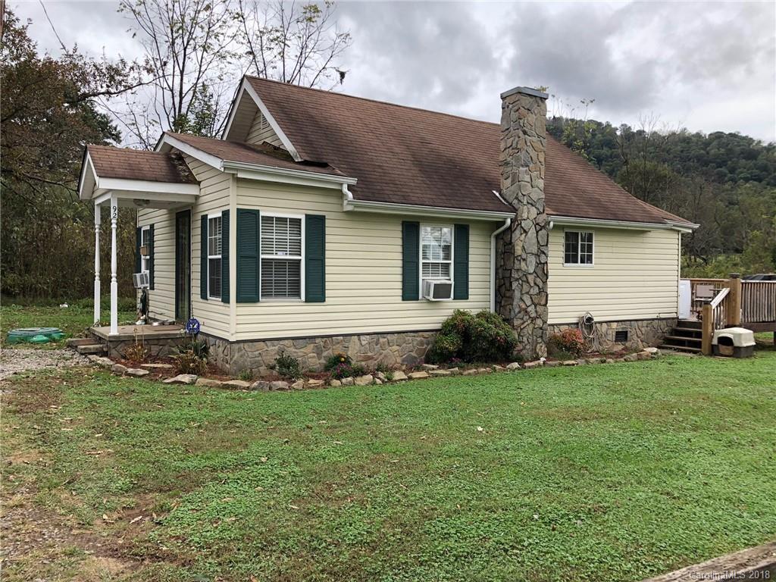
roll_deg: -1.1
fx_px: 628
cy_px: 291
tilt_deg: -2.7
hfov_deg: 63.4
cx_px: 388
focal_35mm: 28
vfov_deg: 49.7
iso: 20
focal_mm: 3.99
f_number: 1.8
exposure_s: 1/481
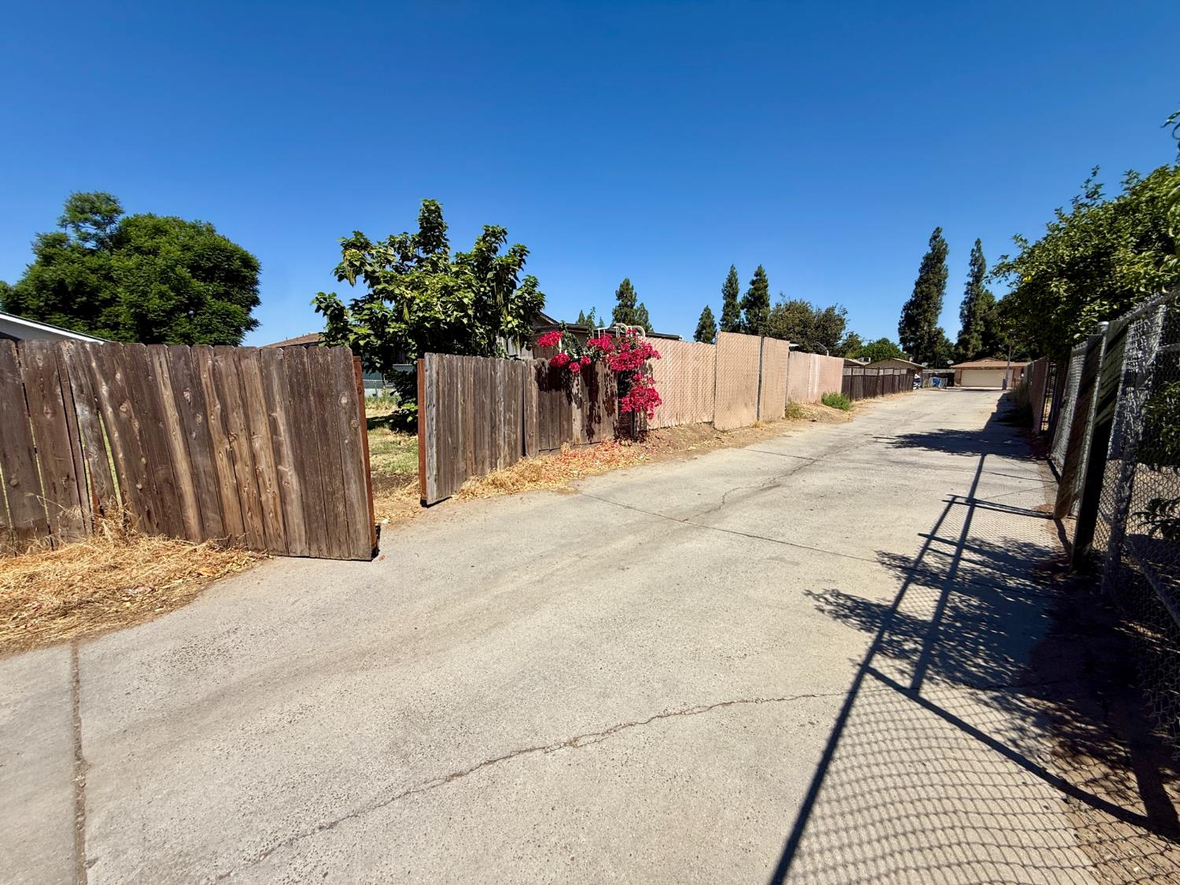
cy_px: 442
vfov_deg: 85.7
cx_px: 590
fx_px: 477
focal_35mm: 14
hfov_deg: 102.1
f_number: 2.2
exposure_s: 1/3460
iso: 50
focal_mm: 2.22
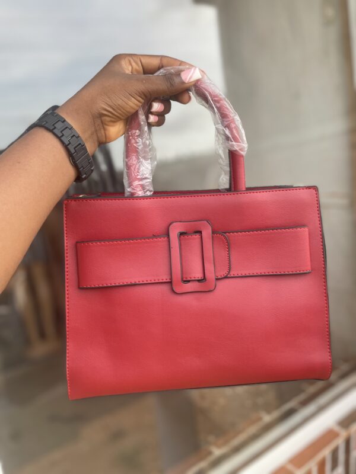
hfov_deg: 53.1
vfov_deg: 67.3
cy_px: 237
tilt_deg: -9.5
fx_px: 357
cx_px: 178
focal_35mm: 26
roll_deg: +8.2
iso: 50
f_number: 1.6
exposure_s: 1/409
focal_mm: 4.2
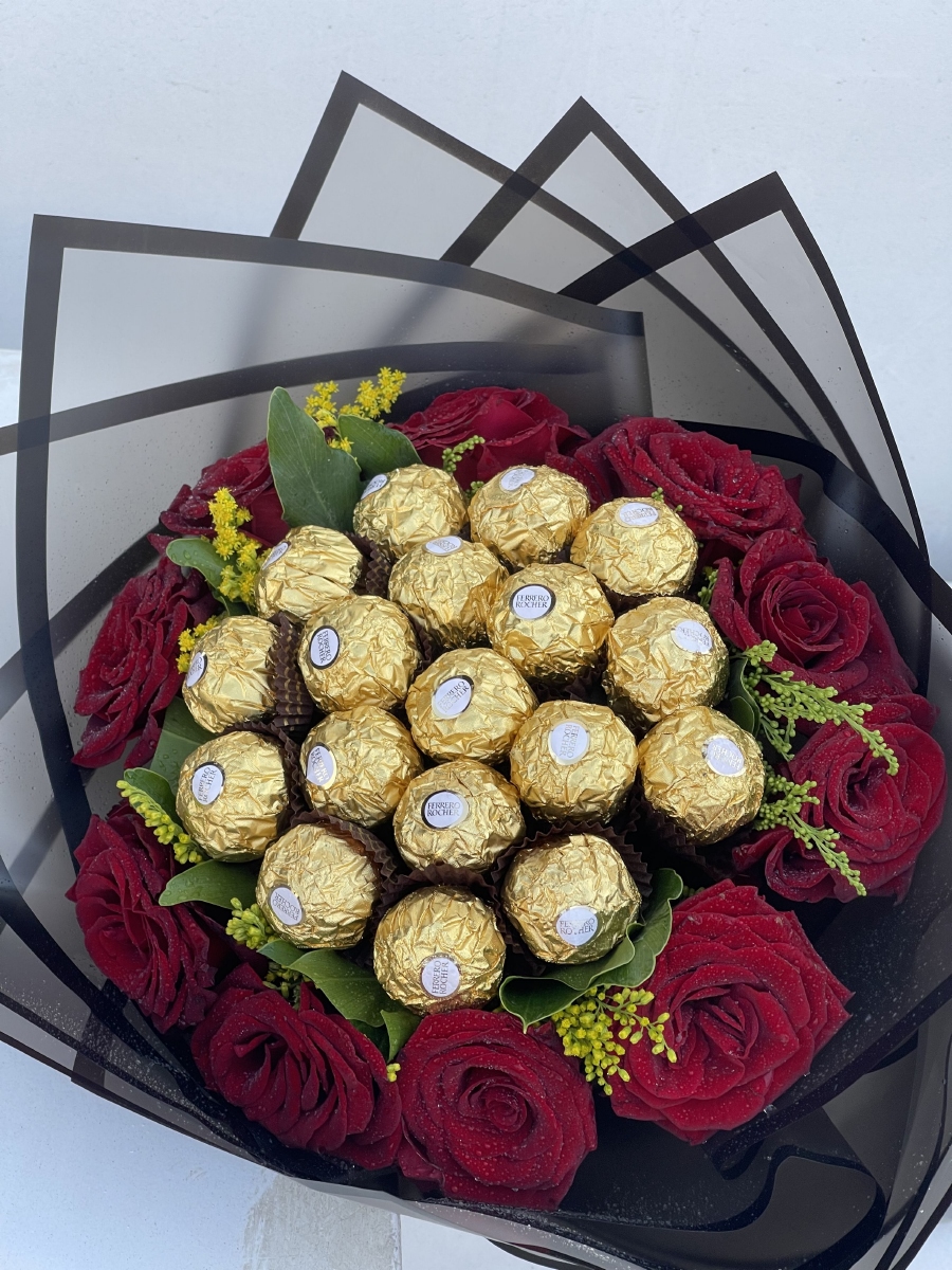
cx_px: 476
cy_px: 635
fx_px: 2347
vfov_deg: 30.3
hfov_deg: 22.9
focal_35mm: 64
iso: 20
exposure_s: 1/99
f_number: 2.2
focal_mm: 7.5
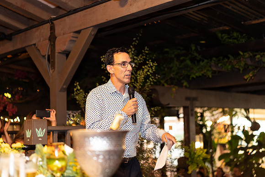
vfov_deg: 24.6
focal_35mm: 55
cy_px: 88
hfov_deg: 36.2
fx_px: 405
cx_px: 132
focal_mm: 55
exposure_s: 1/100
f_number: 2
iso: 1250
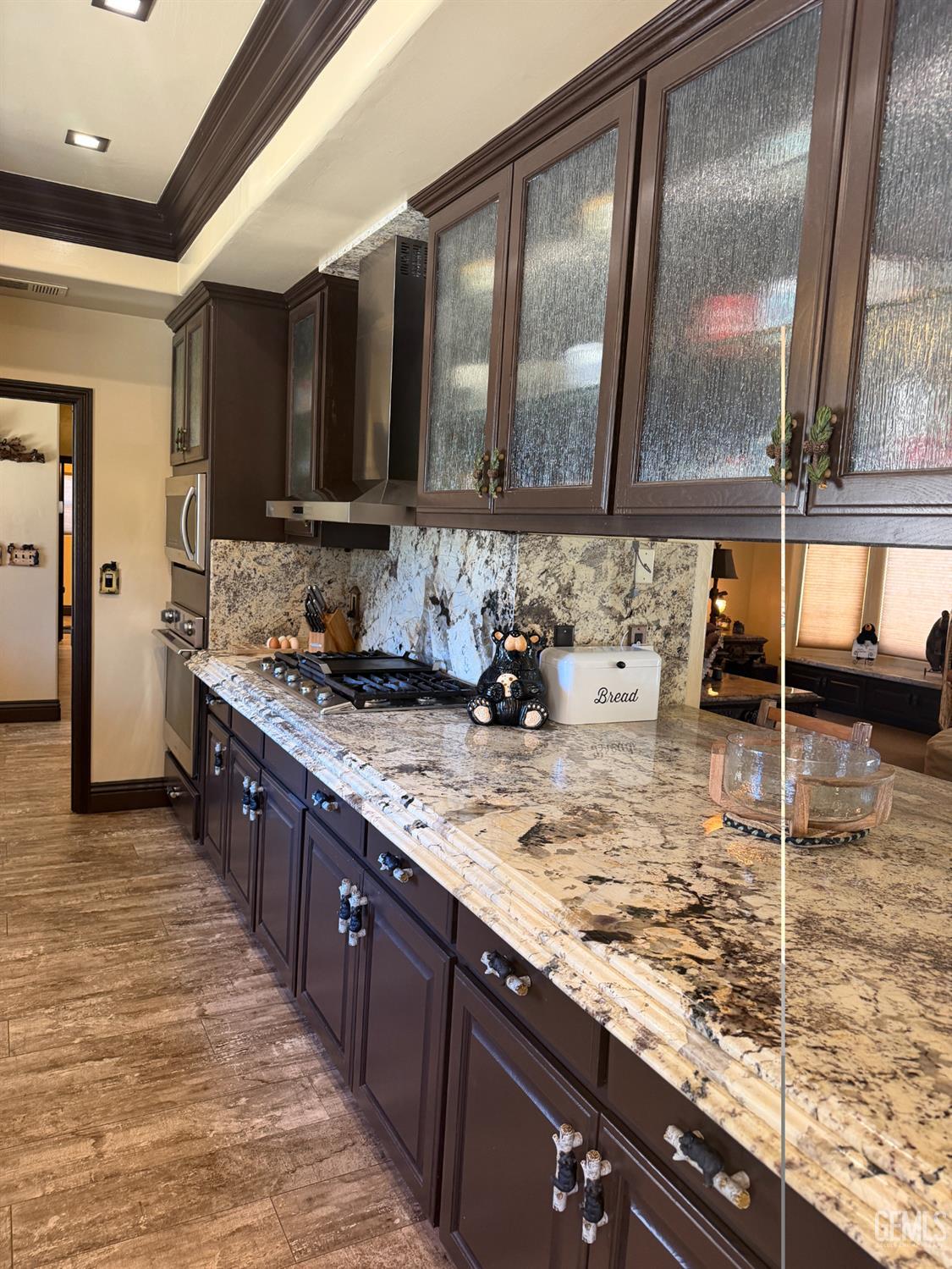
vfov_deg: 71.6
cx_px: 476
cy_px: 634
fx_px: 880
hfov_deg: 56.8
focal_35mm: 24
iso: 250
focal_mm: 6.76
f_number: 1.78
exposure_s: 1/60
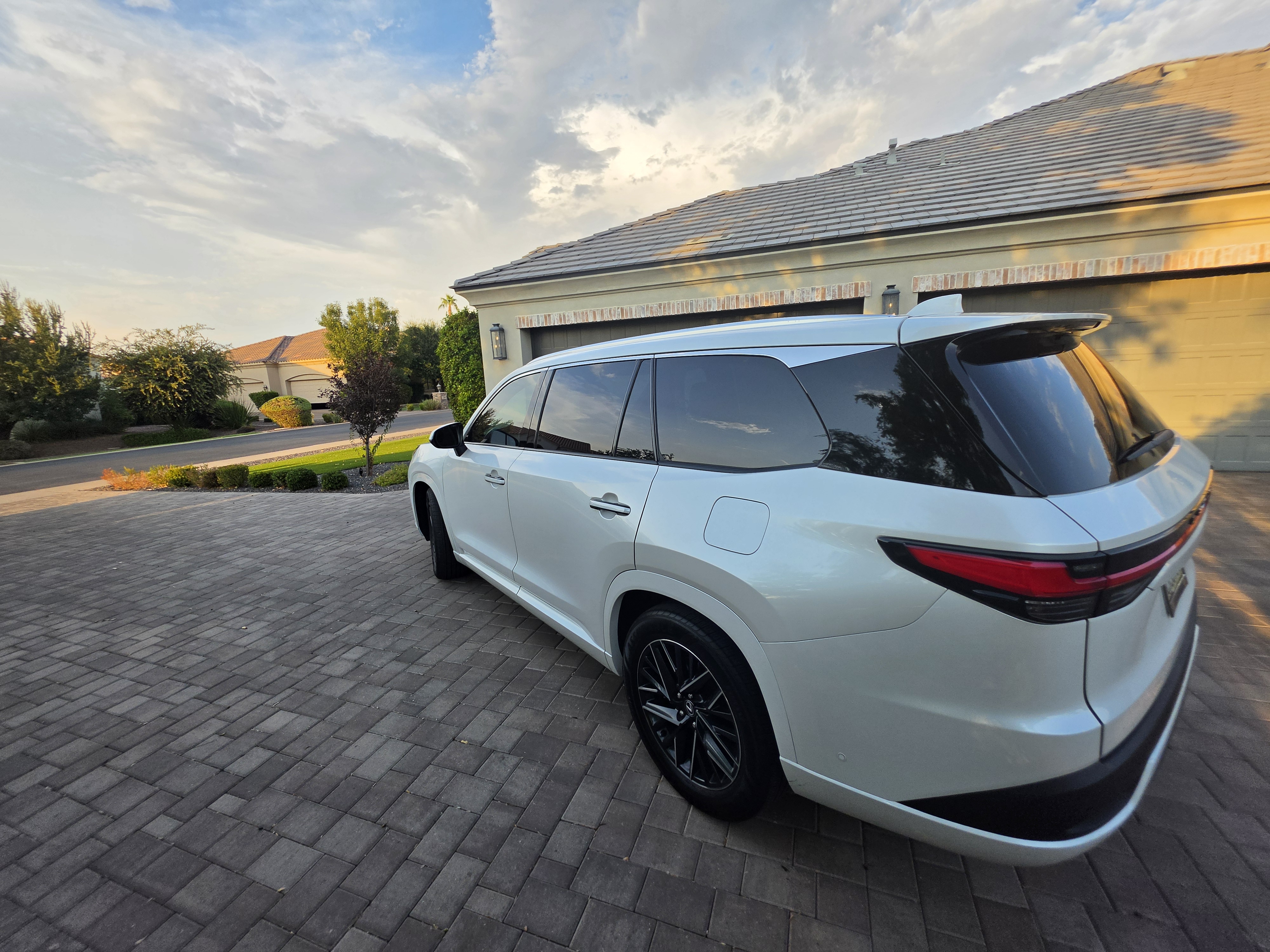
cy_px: 476
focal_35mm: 13
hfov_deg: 106.2
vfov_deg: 89.9
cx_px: 635
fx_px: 477
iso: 32
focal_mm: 2.2
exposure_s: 1/887
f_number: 1.9
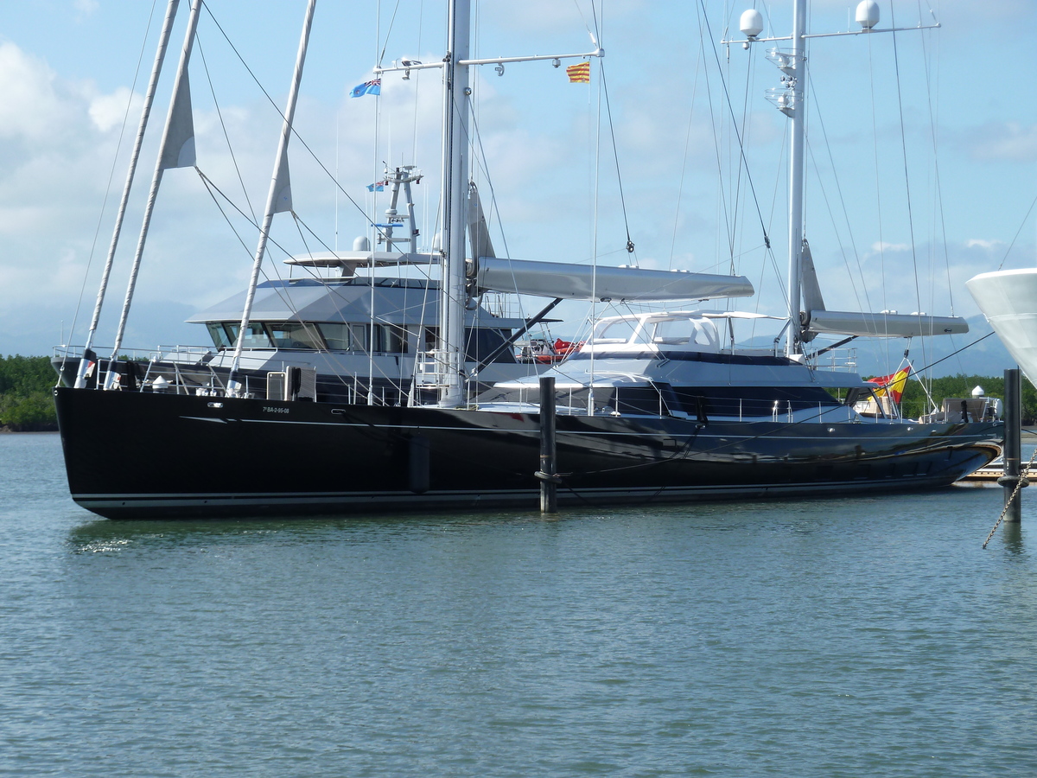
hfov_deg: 18.9
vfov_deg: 14.2
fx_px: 3116
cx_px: 518
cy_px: 389
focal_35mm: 104
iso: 80
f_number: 4.3
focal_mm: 17
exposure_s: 1/400
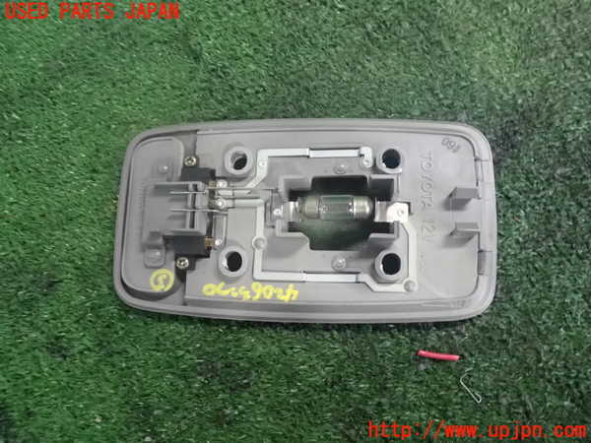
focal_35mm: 30
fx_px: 512
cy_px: 222
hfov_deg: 60.0
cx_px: 296
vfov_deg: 46.8
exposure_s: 1/100
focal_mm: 5.4
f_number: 2.3
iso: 1600
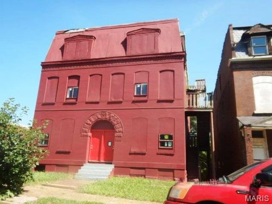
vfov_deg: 48.2
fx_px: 228
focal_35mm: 29
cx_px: 136
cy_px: 102
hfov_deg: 61.7
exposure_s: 1/800
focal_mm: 5.1
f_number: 2.8
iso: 125
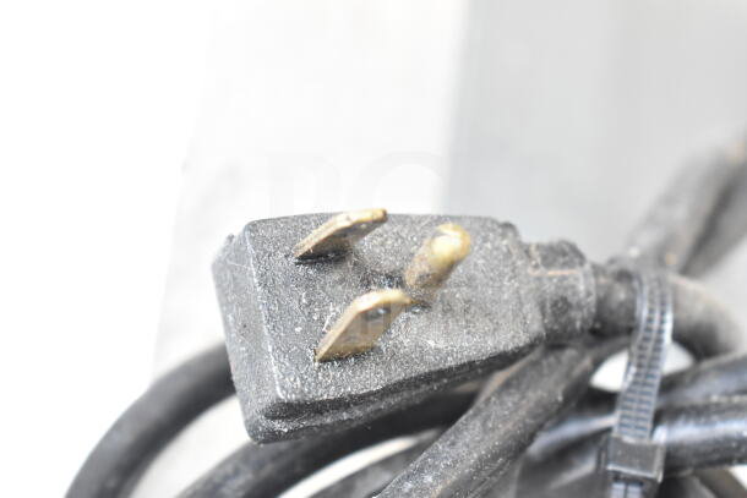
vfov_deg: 16.6
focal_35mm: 82
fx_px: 1712
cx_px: 374
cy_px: 249
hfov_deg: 24.6
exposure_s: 1/100
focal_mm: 55
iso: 3200
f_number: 5.6
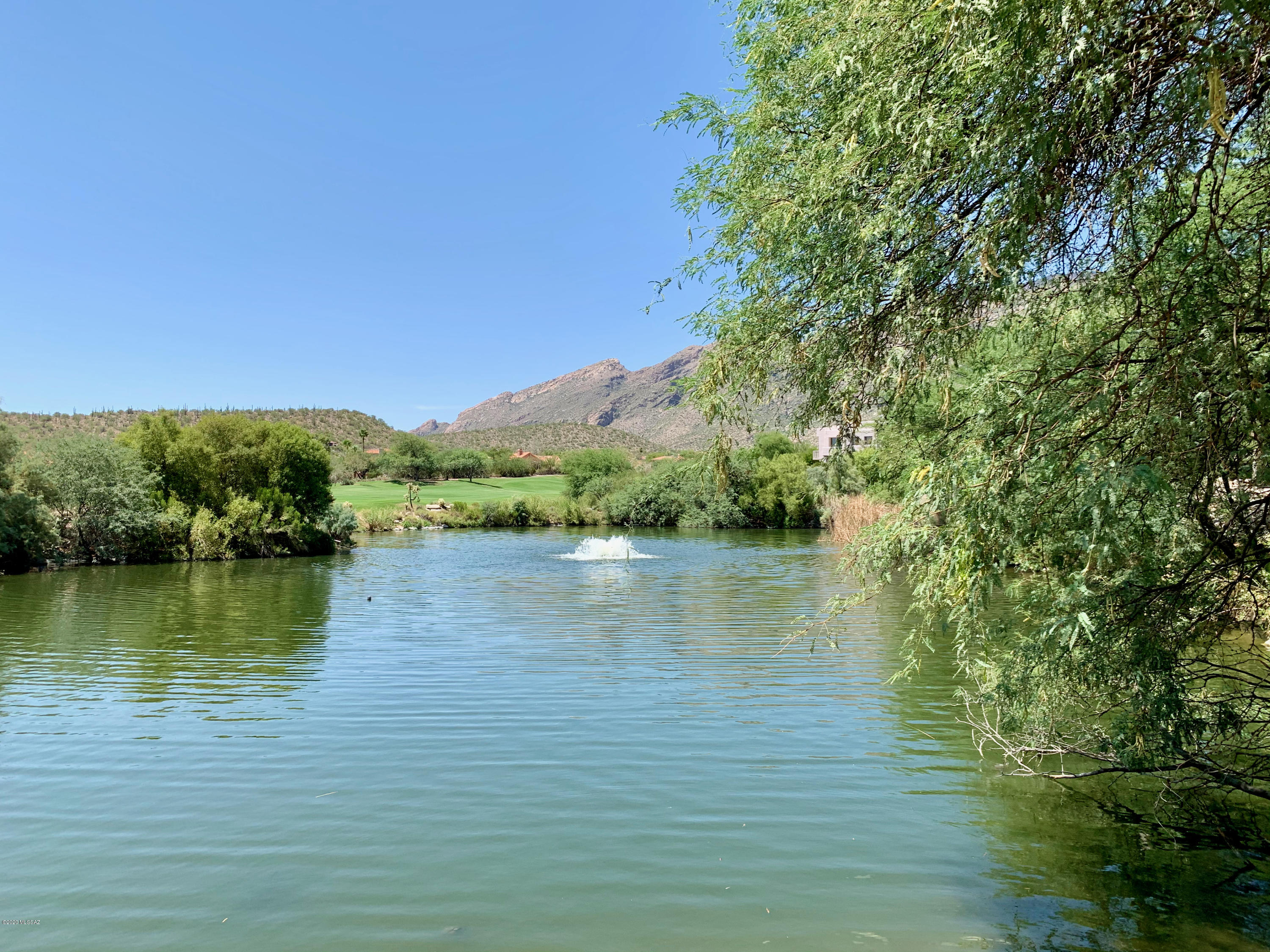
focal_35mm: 26
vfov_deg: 53.1
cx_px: 635
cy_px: 476
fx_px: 954
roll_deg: -1.0
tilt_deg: +2.0
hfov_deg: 67.3
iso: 25
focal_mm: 4.25
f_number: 1.8
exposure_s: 1/1812
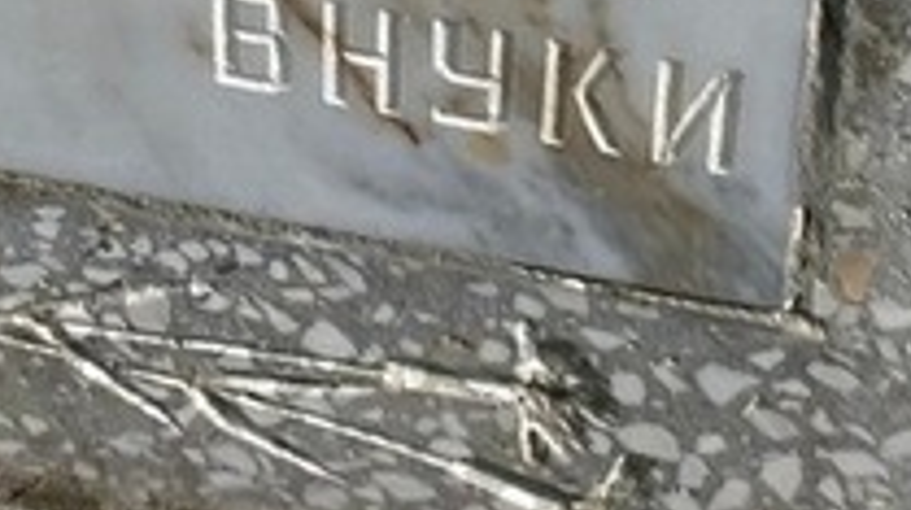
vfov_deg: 7.5
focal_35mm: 139
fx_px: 3354
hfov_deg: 15.4
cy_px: -1072
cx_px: 331
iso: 32
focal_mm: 4.25
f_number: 1.8
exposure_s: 1/337
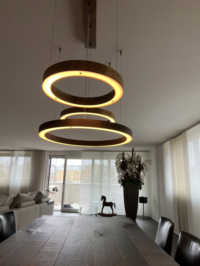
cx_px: 100
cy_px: 133
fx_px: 200
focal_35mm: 26
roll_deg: -2.6
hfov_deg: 53.1
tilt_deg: +13.7
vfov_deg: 67.3
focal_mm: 5.7
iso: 50
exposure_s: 1/100
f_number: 1.5
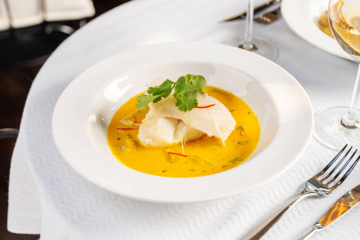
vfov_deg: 27.0
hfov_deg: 39.6
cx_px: 180
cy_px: 120
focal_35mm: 50
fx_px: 500
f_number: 4
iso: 100
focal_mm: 50
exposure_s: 1/125
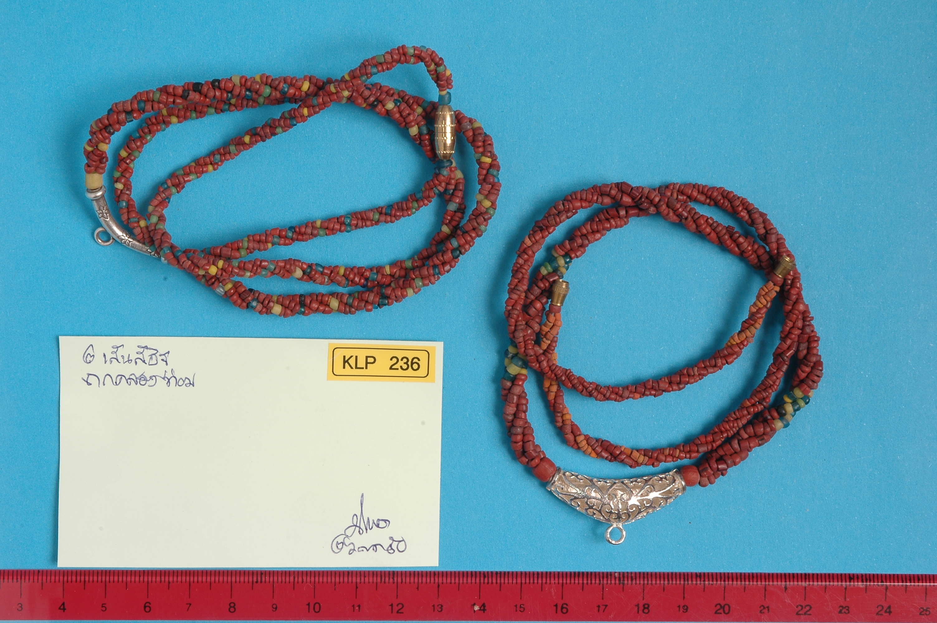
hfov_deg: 26.0
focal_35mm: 78
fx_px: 2028
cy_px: 312
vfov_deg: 17.5
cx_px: 468
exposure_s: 1/6
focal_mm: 52
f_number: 22
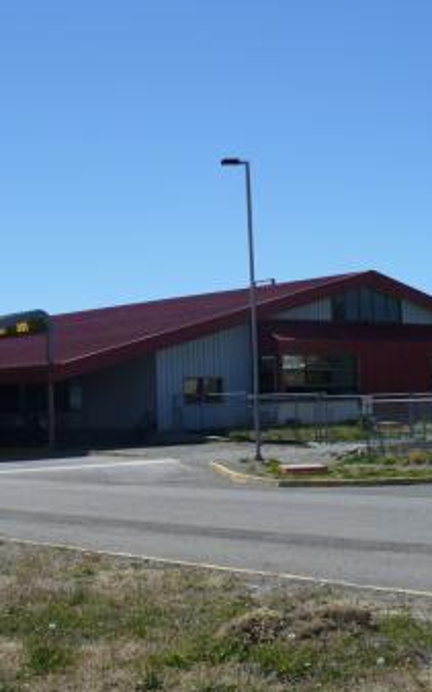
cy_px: 333
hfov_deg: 22.2
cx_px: 135
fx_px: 1094
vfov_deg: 35.1
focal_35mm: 58
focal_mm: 6.1
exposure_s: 1/500
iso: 80
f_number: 5.6
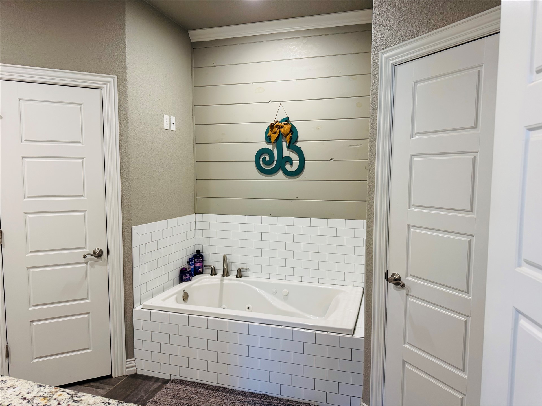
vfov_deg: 56.8
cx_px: 271
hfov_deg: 71.6
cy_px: 203
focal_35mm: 24
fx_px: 376
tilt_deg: -5.2
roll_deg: -0.3
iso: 200
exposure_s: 1/120
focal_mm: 6.76
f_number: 1.78
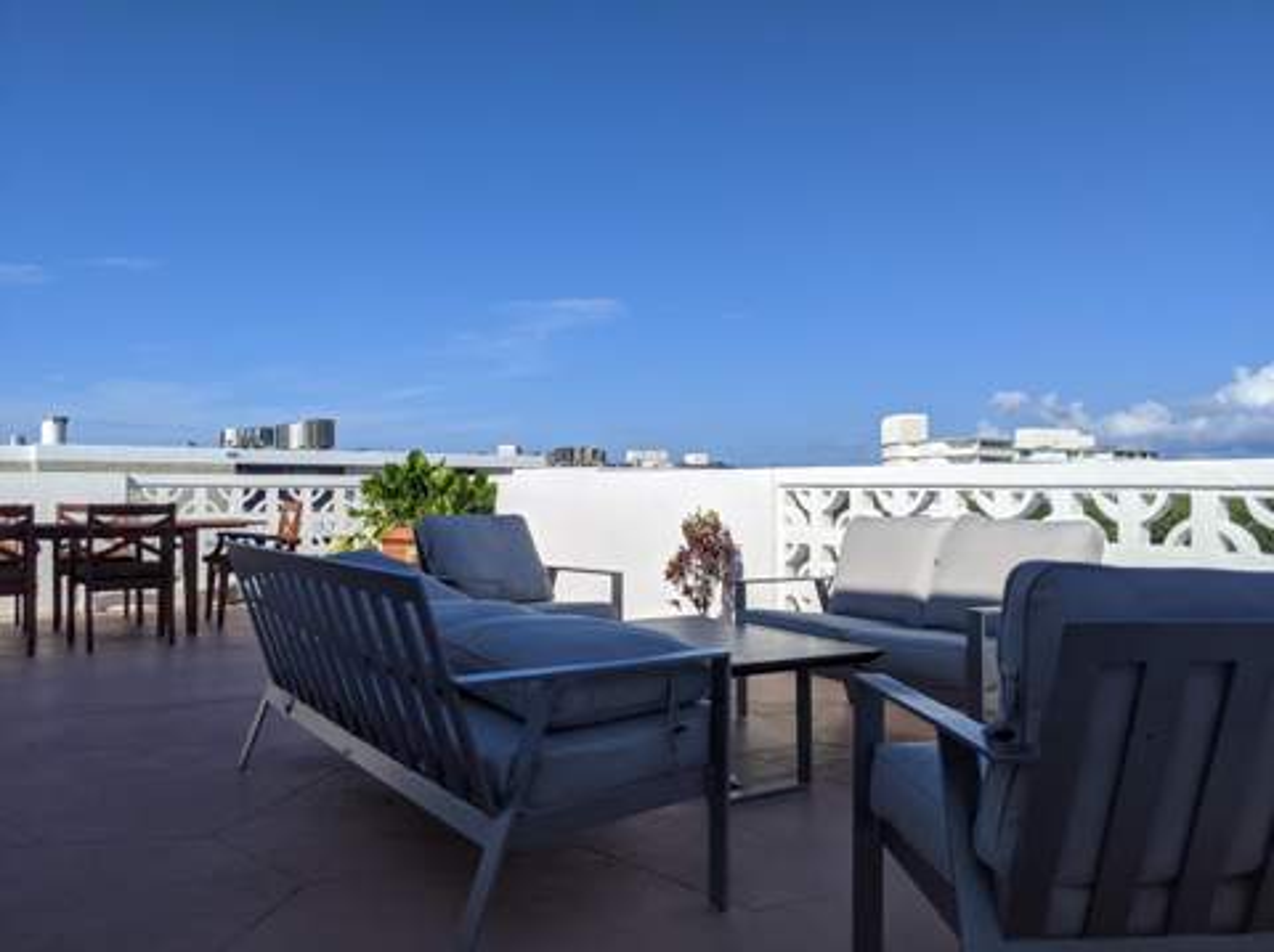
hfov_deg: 65.4
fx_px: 993
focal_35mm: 27
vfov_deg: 51.3
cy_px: 476
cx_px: 637
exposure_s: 1/7812
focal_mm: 4.44
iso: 74
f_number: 1.8
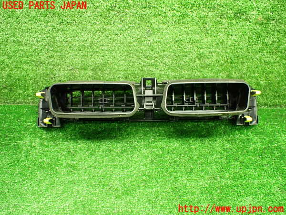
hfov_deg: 60.0
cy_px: 108
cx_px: 143
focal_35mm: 30
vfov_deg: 46.8
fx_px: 248
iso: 800
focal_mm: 5.4
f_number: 2.3
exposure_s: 1/50
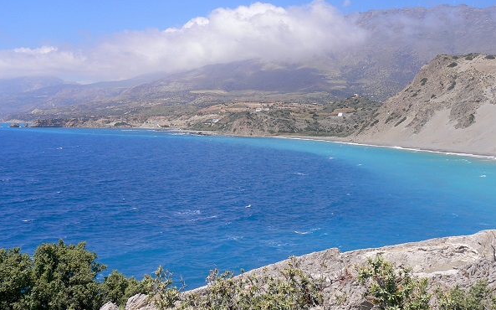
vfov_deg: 29.2
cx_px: 248
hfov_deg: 45.3
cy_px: 147
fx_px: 594
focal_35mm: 44
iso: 64
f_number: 6.1
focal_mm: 6.8
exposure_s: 1/320
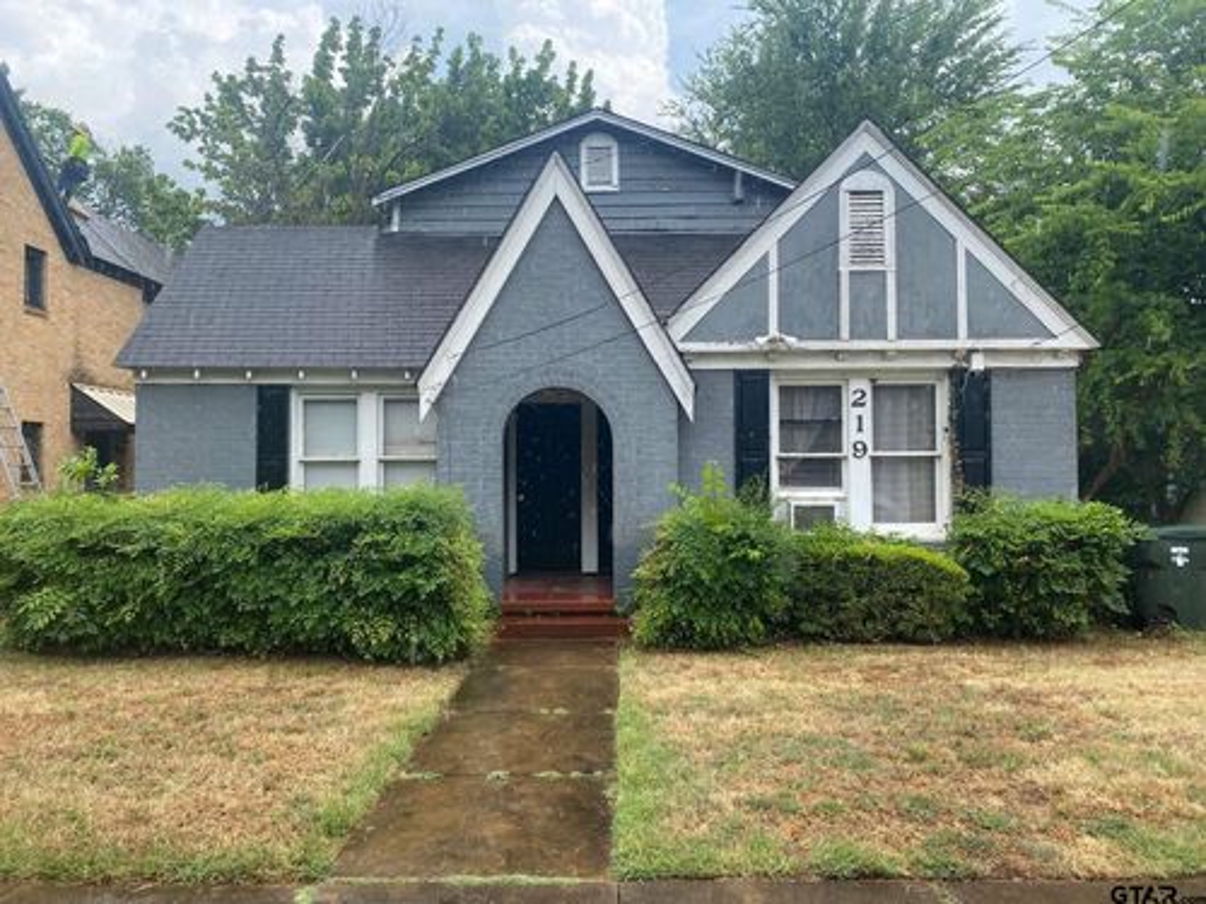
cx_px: 603
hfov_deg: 67.3
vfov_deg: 53.1
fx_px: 906
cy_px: 452
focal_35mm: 26
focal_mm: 4.25
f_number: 1.8
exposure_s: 1/762
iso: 32
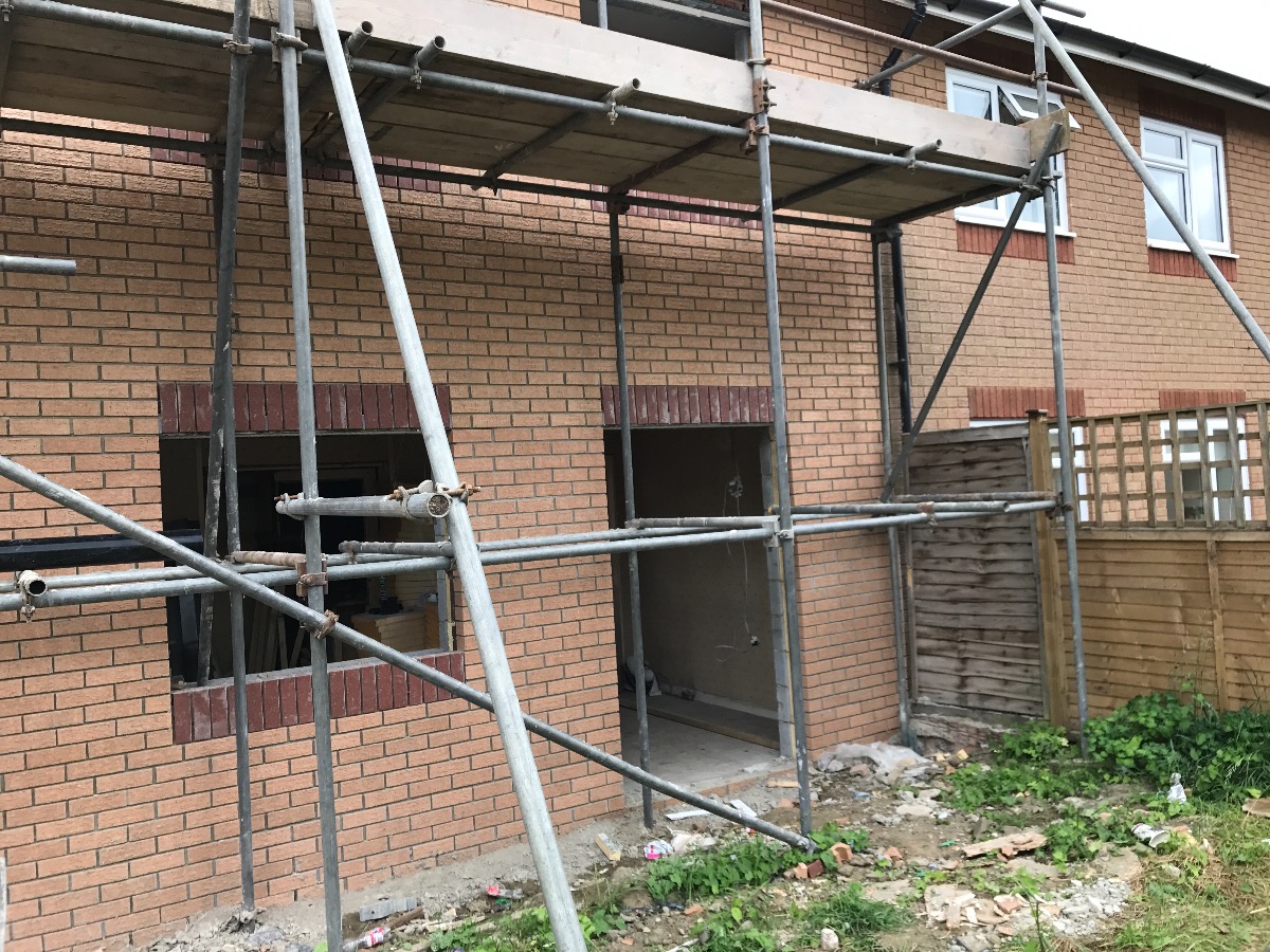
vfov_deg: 49.7
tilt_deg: +0.8
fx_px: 1027
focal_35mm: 28
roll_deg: +4.2
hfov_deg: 63.4
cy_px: 476
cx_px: 635
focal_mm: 3.99
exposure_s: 1/324
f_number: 1.8
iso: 20
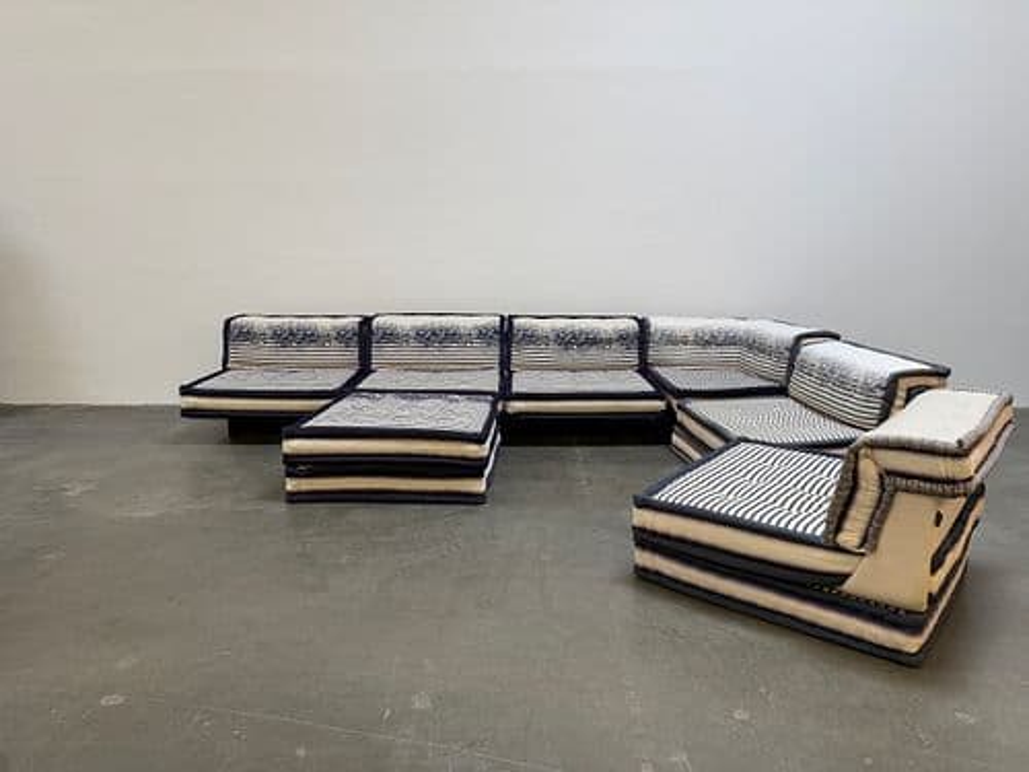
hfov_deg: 71.6
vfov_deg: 56.8
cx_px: 514
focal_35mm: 24
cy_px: 386
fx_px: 713
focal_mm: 6.76
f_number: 1.78
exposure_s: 1/120
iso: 125
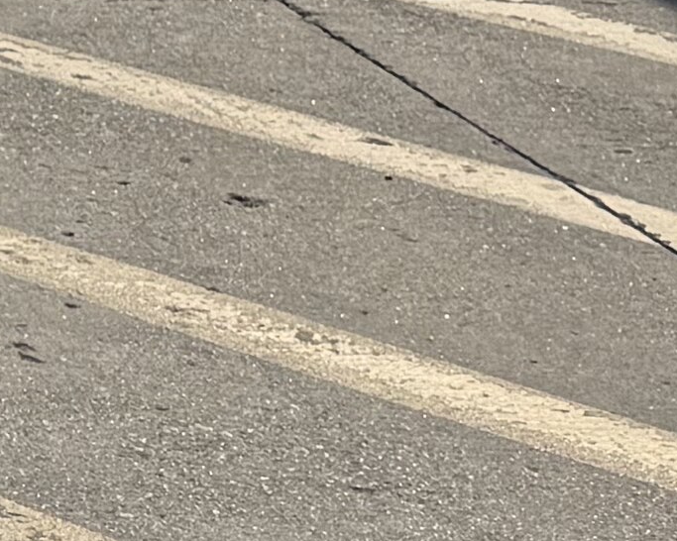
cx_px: -1554
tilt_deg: -8.3
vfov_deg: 7.6
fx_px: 3926
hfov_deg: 8.0
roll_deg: +0.3
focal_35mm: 196
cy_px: -535
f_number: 1.78
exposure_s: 1/10417
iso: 80
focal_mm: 6.76
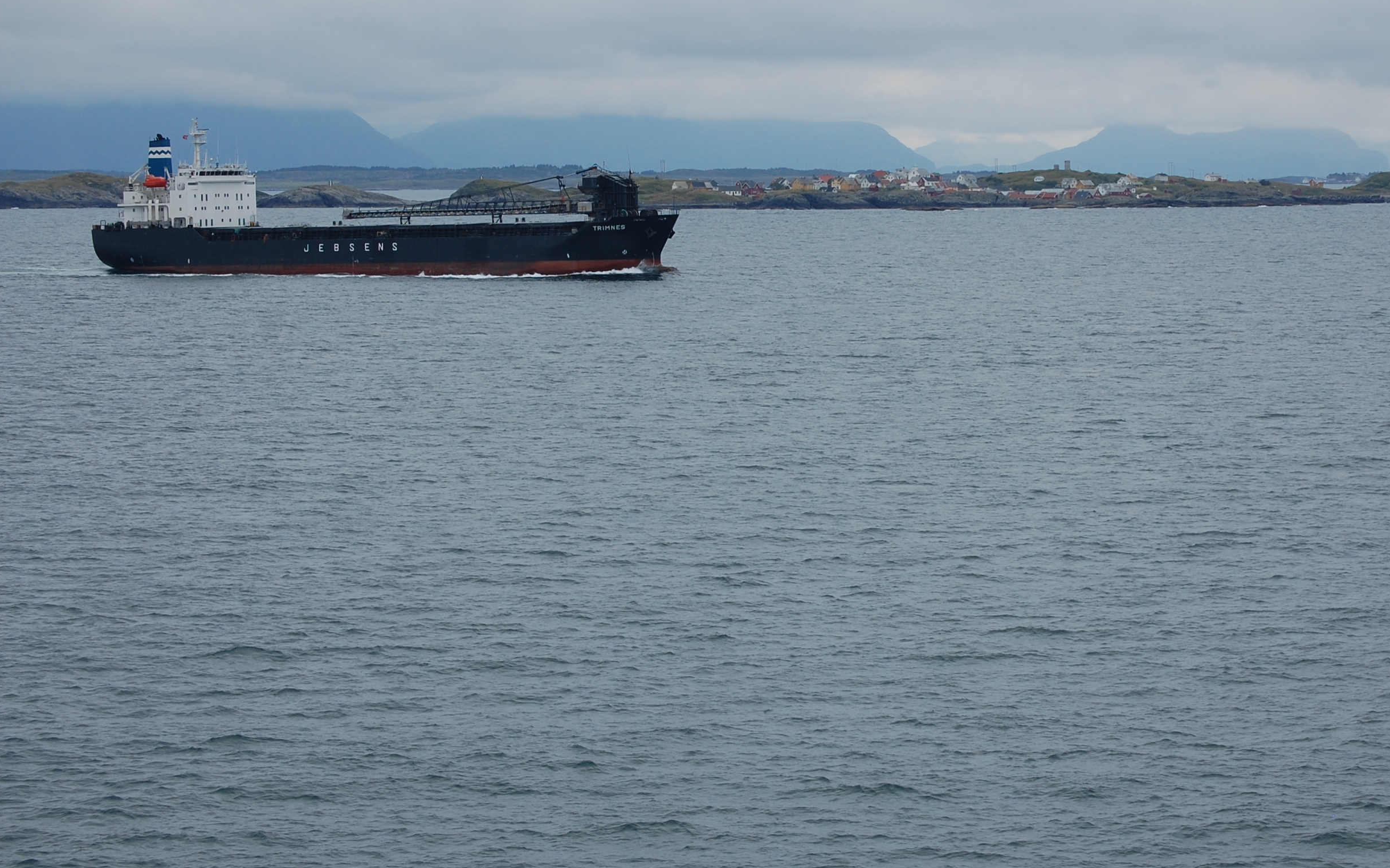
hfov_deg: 20.1
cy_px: 363
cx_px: 845
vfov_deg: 12.6
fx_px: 3925
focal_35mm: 104
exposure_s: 1/250
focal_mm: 55
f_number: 8
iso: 200
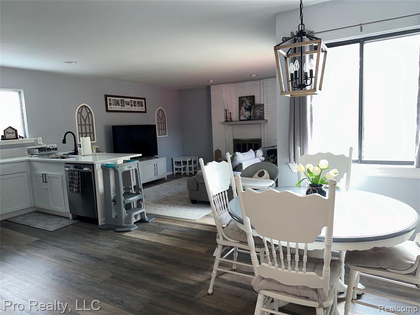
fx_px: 291
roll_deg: +2.2
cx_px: 210
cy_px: 158
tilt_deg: -6.2
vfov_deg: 56.8
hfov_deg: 71.6
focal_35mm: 24
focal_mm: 6.86
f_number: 1.78
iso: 80
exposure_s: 1/24
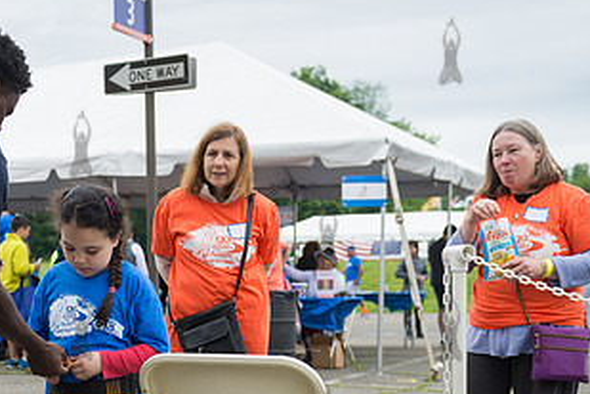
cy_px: 328
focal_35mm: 75
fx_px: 1229
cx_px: 80
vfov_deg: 18.0
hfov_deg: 26.3
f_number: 3.5
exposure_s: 1/1000
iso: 200
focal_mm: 40
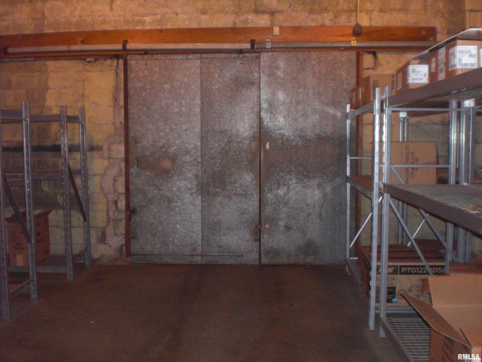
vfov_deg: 37.7
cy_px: 181
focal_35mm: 38
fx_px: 529
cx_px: 241
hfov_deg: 49.0
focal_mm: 6.3
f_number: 3.1
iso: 200
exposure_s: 1/60
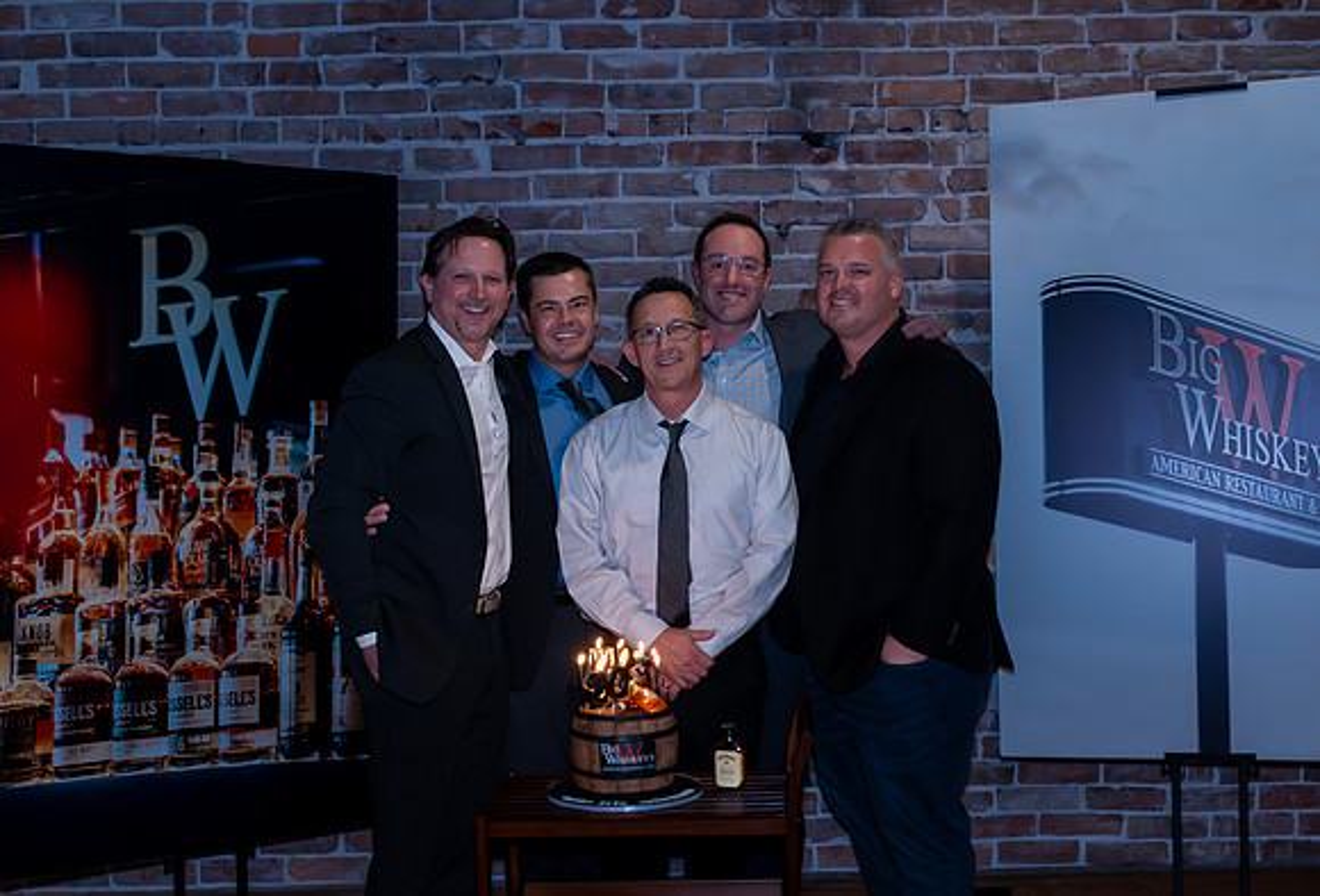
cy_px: 545
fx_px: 1754
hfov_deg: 41.2
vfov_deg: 28.6
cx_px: 679
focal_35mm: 48
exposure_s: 1/320
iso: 6400
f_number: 5
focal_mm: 35
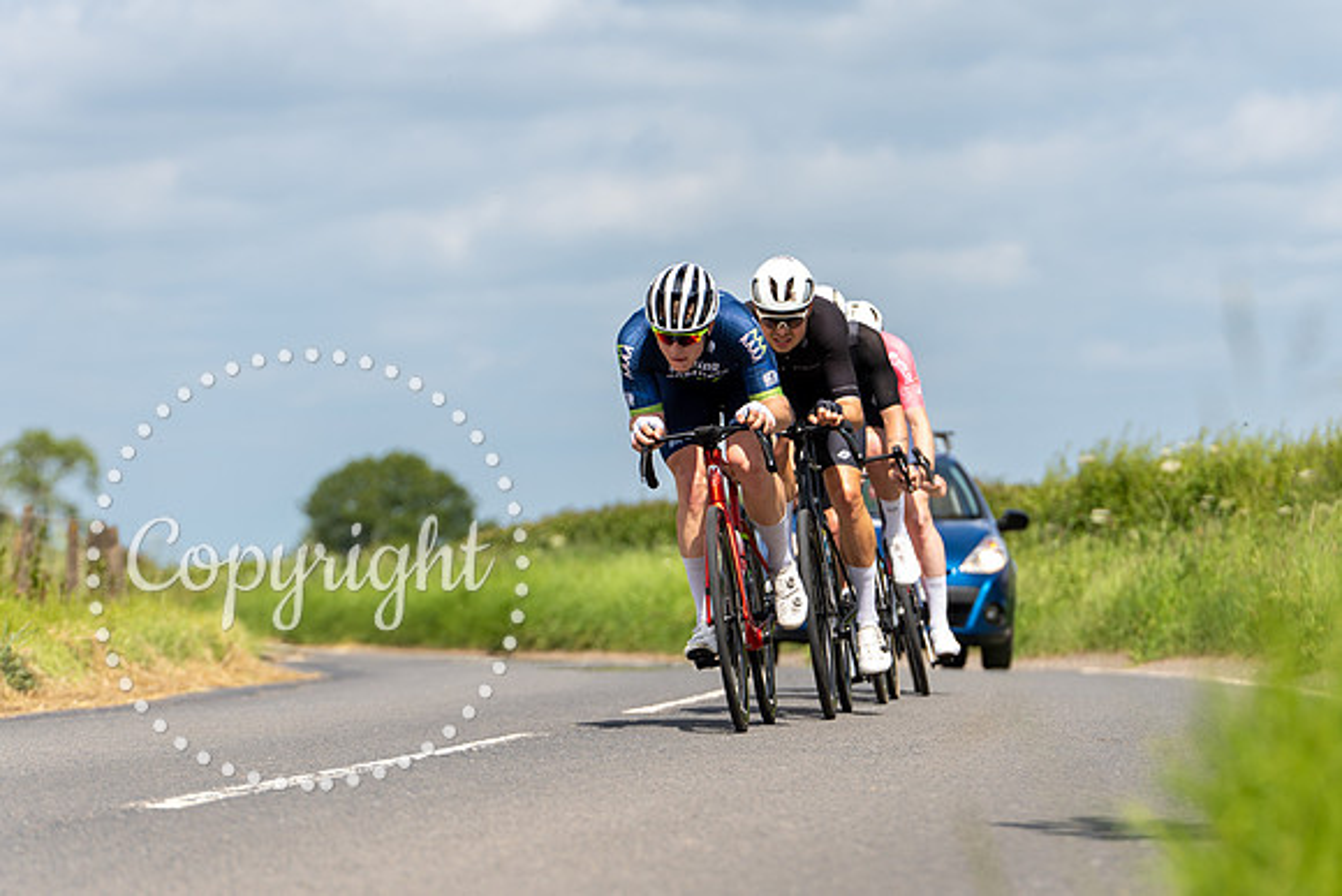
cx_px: 676
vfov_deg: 8.0
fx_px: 6405
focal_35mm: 172
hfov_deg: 12.0
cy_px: 457
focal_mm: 142
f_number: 3.5
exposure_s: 1/1250
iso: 100
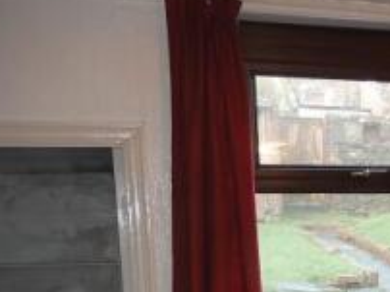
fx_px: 912
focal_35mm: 81
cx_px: 532
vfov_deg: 17.4
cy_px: 347
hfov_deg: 21.4
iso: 640
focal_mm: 14
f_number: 3.5
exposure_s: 1/60
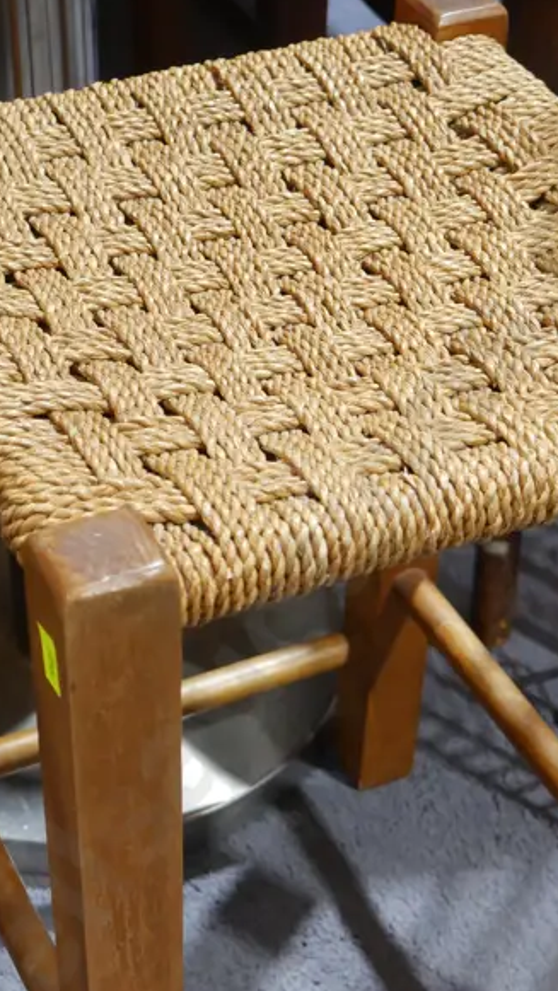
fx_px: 1919
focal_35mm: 73
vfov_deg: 28.7
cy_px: 681
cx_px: 241
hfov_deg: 16.5
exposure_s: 1/60
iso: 640
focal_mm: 19
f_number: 4.1
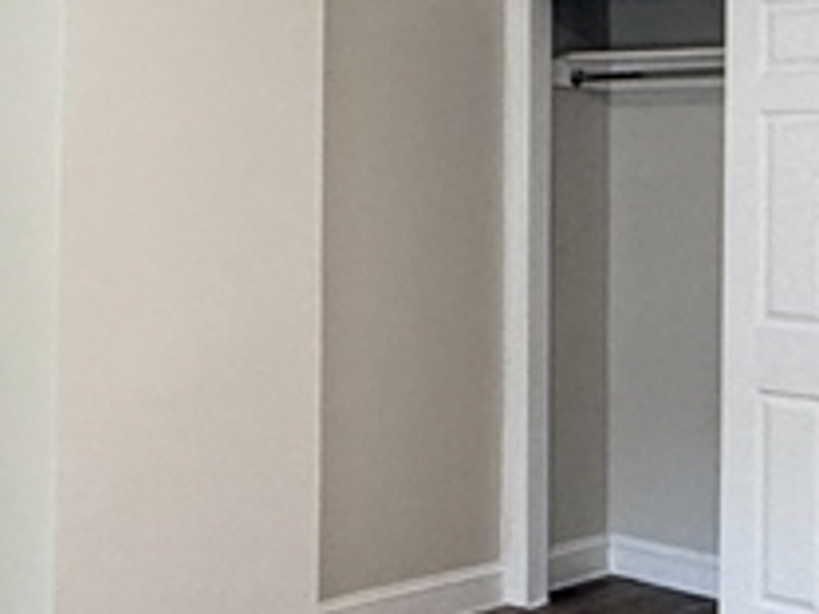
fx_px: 1633
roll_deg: -0.6
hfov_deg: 27.8
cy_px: 142
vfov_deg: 21.1
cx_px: 205
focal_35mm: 69
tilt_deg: +2.5
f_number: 2.2
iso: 320
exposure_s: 1/120
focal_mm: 2.22
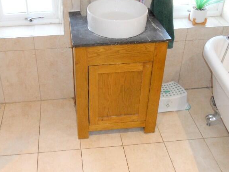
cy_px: 59
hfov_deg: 43.7
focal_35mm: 43
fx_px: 284
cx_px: 95
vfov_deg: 33.3
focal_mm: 3.9
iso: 120
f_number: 3.2
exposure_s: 1/30
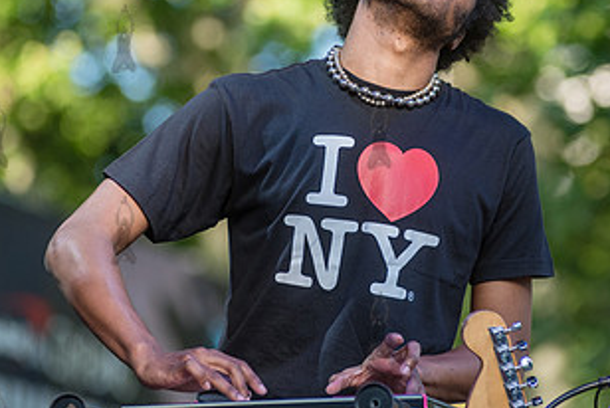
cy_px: 134
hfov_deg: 6.4
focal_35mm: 320
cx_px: 378
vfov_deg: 4.3
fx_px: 5427
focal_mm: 170
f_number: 3.5
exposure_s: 1/1250
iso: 500
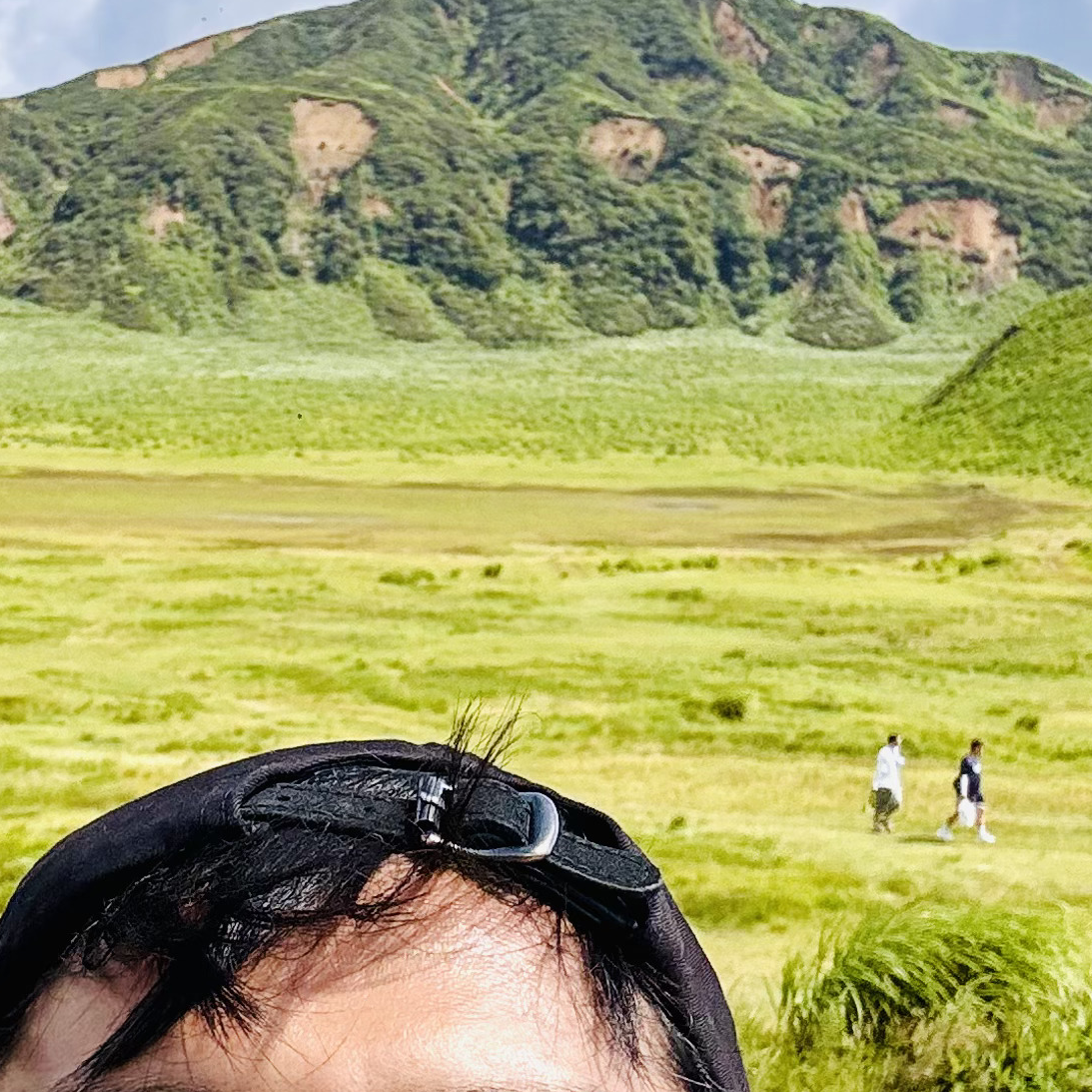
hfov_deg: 22.8
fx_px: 2677
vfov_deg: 22.8
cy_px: 817
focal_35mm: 75
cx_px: 258
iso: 25
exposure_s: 1/1348
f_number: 1.9
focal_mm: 2.69
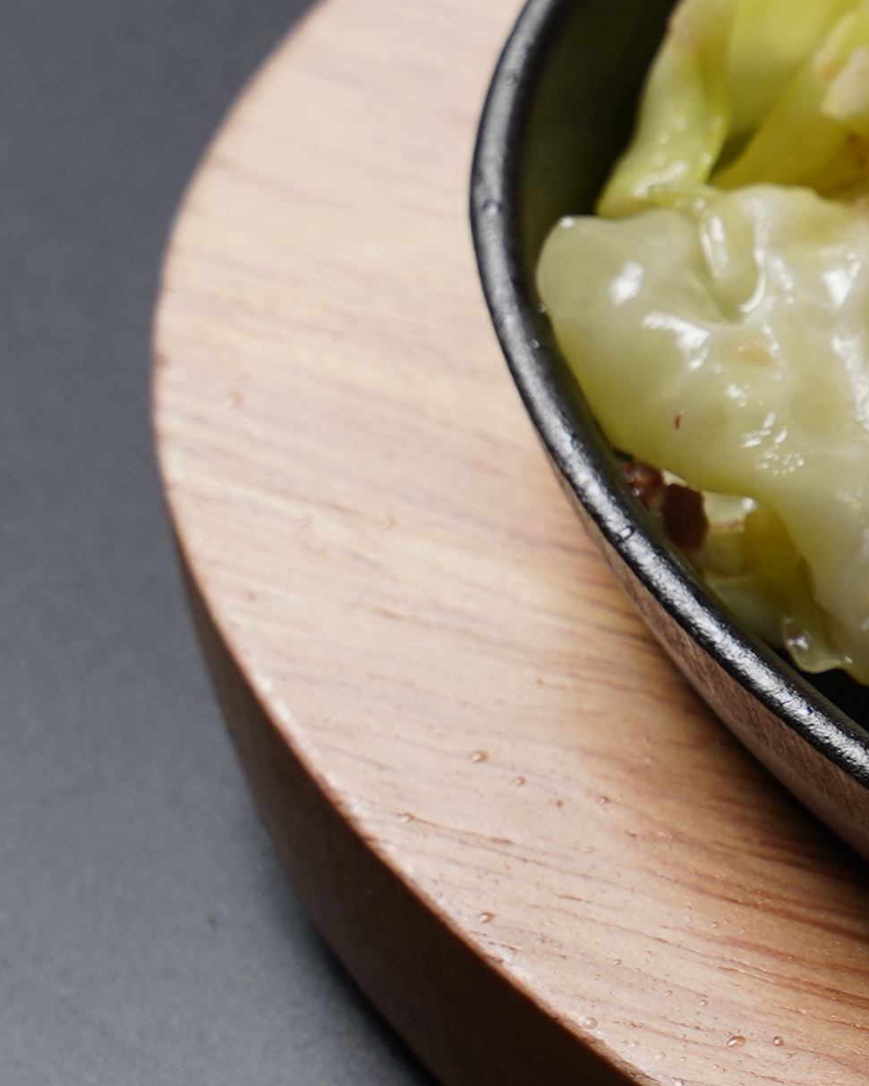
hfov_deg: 4.3
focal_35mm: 348
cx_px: 2356
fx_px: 11189
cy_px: 775
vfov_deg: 5.6
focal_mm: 75
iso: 100
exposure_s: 1/20
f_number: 8
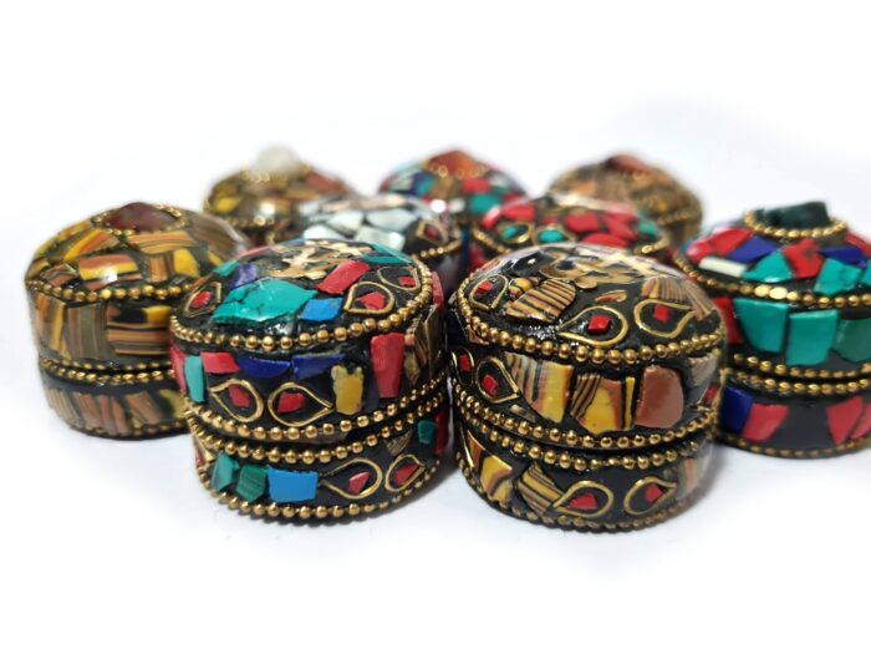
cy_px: 327
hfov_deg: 67.3
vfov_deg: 53.1
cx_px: 436
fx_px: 654
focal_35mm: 26
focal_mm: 5.4
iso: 320
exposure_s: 1/40
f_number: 1.8
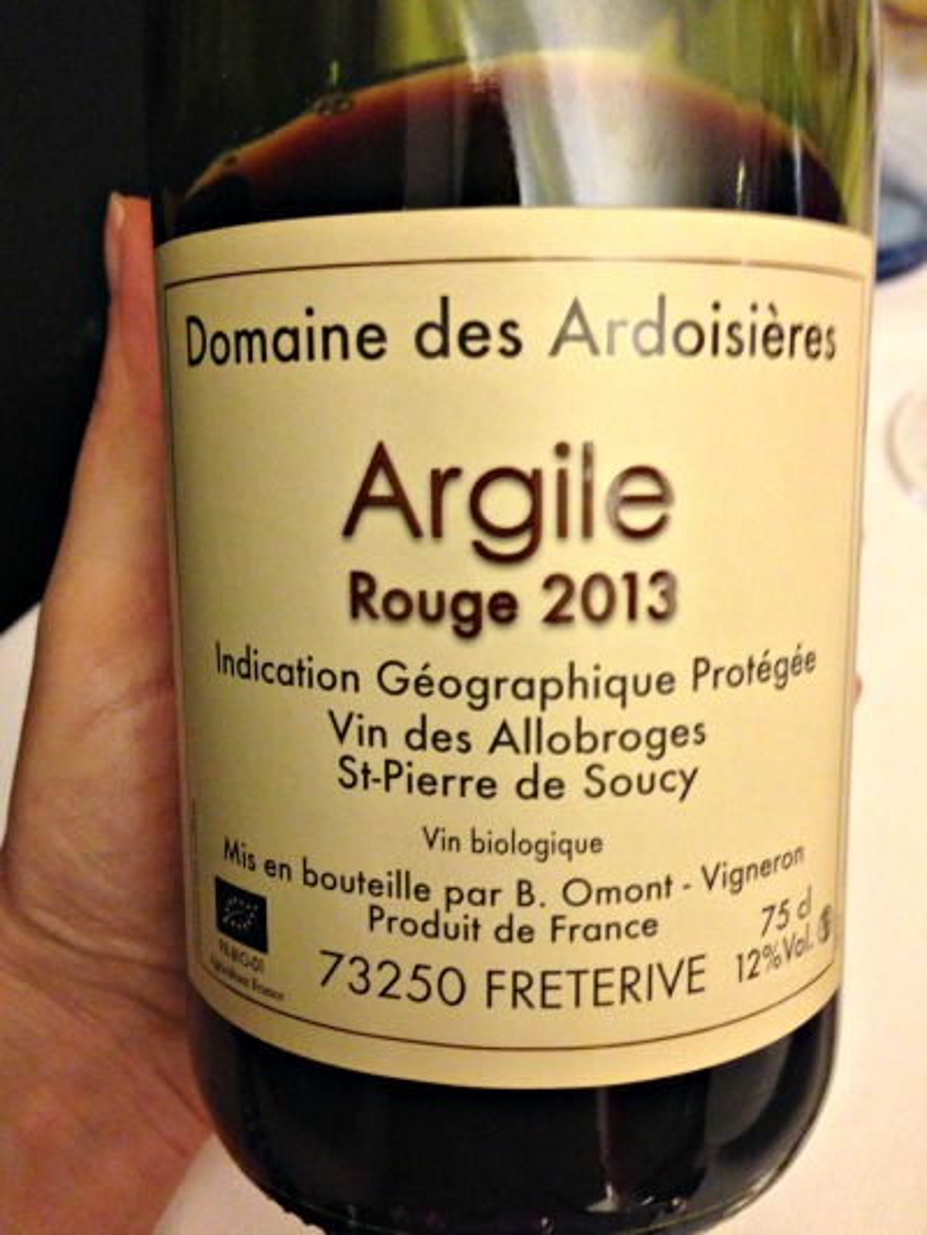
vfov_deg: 55.3
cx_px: 464
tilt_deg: -43.0
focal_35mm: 33
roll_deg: +2.0
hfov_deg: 43.0
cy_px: 618
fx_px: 1178
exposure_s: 1/15
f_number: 2.4
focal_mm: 4.12
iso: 400
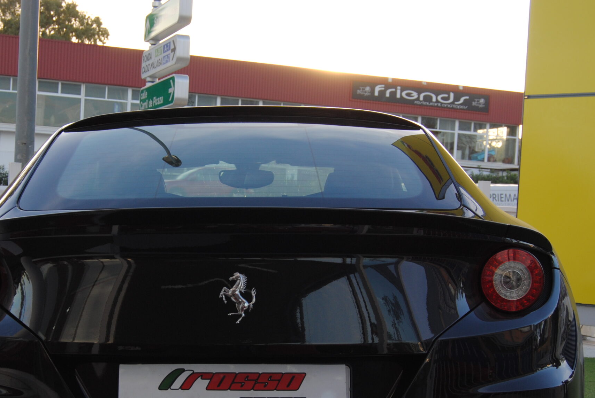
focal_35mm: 63
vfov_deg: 21.5
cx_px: 250
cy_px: 290
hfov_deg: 31.8
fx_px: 1043
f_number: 5.6
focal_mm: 28
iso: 180
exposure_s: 1/125
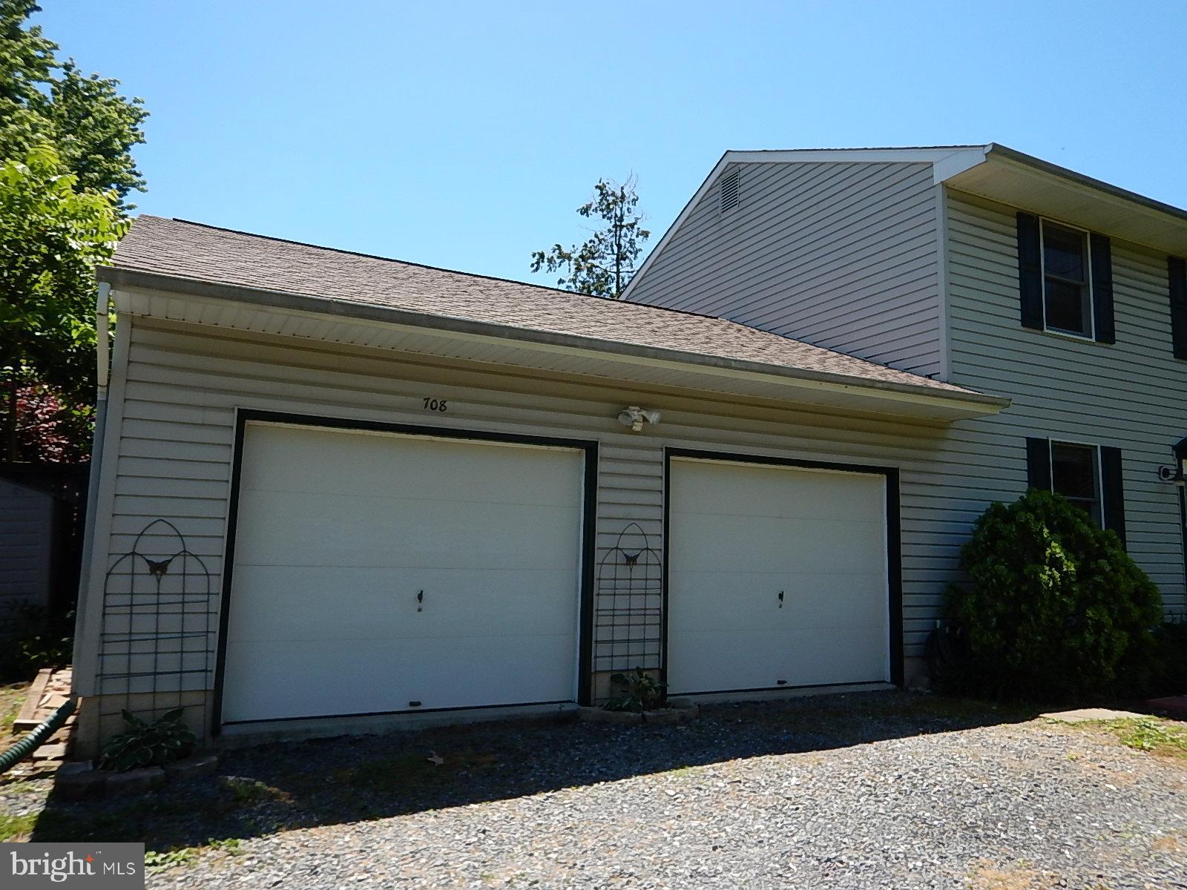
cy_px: 445
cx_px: 594
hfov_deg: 71.6
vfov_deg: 56.8
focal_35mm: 24
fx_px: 823
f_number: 2.8
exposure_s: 1/800
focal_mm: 4.3
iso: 125
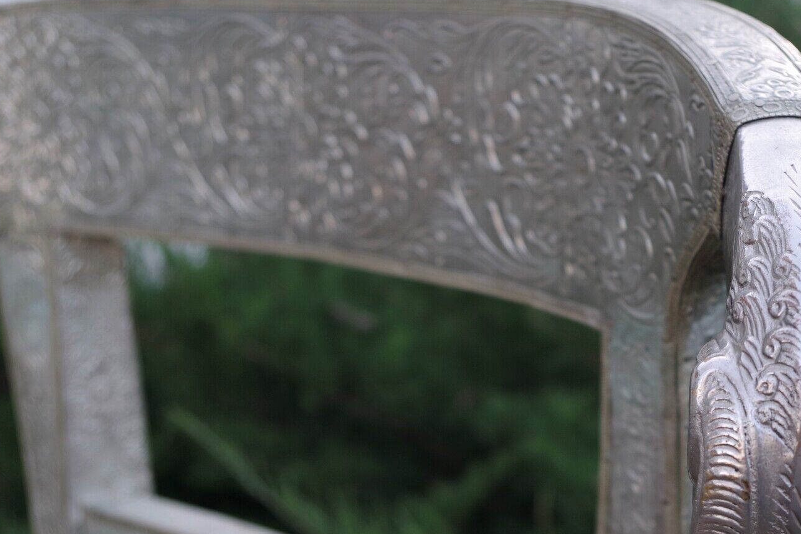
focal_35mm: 65
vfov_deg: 20.8
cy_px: 364
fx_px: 1446
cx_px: 561
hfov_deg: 30.6
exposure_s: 1/100
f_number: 4
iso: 200
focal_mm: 28.13
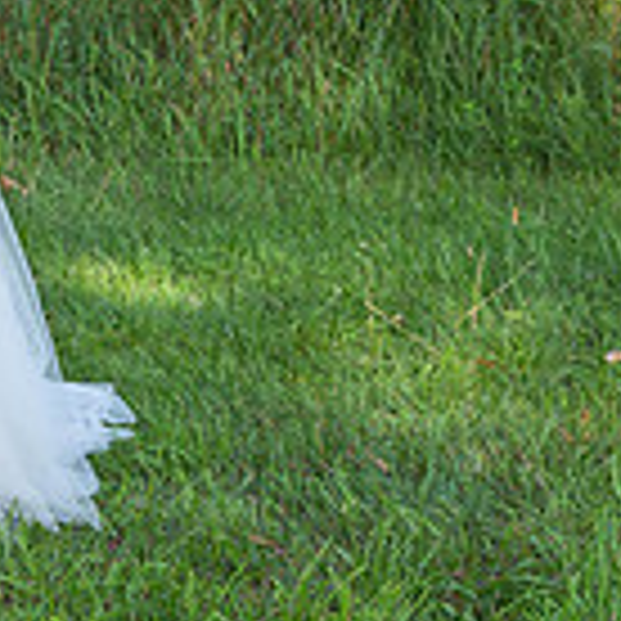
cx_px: -389
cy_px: -123
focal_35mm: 209
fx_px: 4242
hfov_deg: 8.2
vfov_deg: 8.3
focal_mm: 41
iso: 200
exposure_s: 1/250
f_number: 5
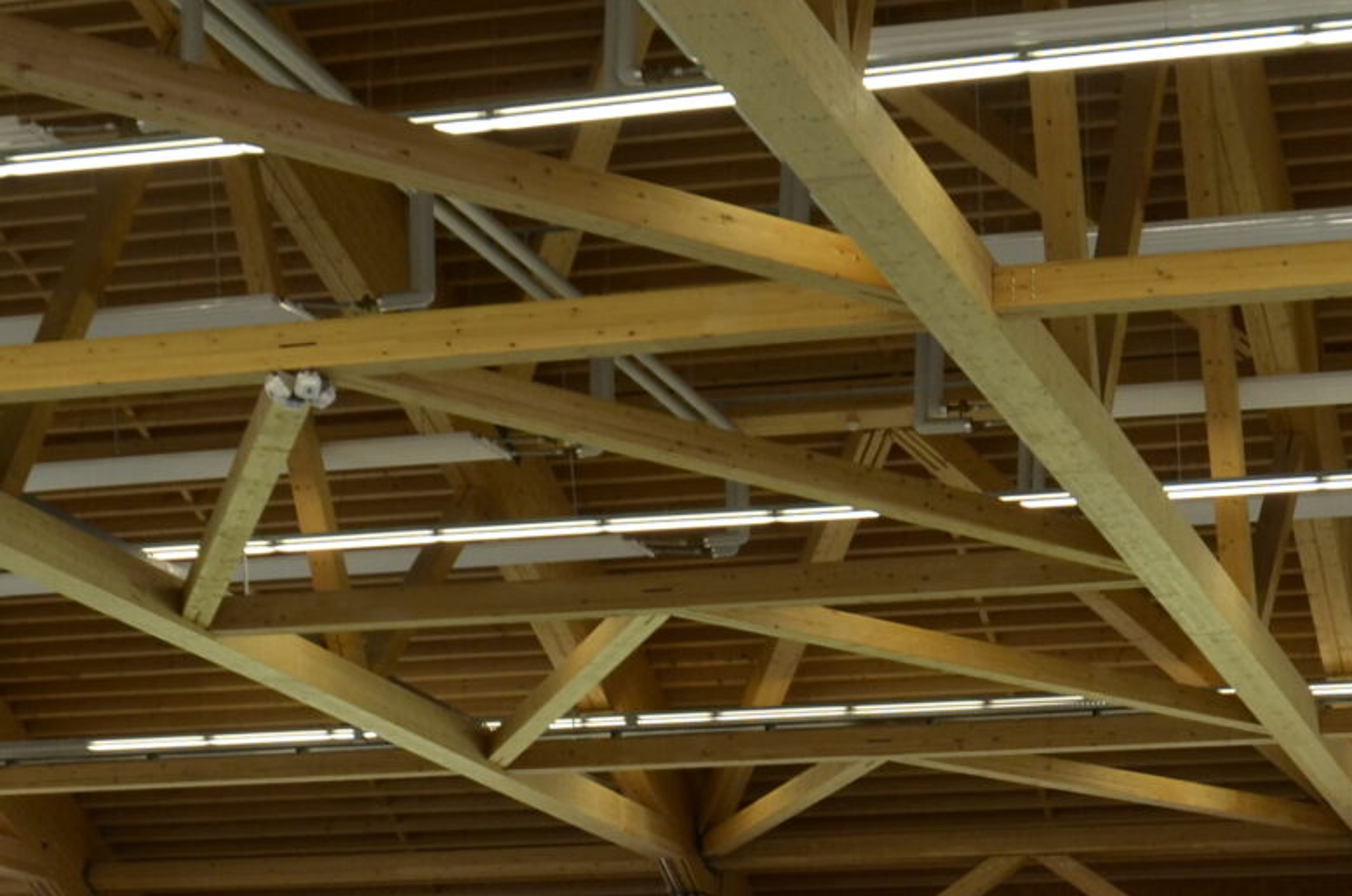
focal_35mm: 89
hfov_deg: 22.8
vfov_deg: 14.5
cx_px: 863
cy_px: 1247
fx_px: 3336
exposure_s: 1/100
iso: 400
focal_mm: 18
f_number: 4.5
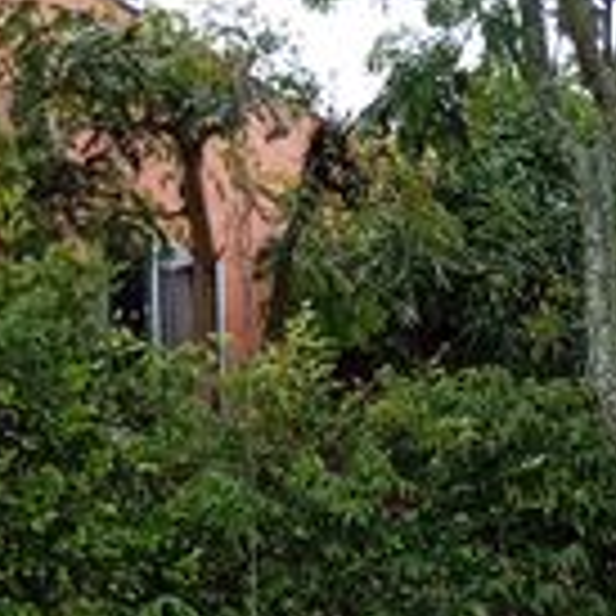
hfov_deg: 13.5
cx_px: 980
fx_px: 2416
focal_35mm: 120
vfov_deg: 13.6
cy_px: 962
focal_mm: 4.22
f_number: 1.8
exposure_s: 1/120
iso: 165
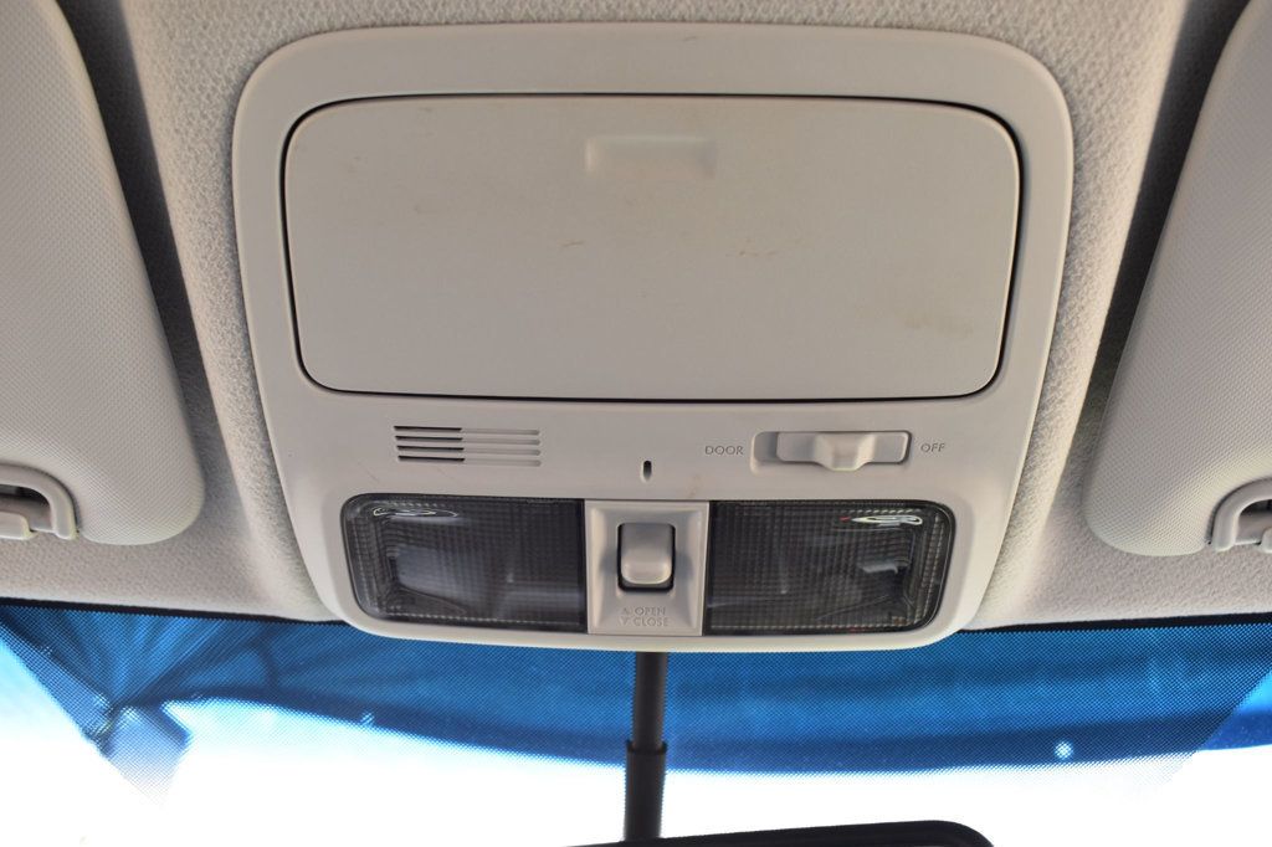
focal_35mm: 33
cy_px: 424
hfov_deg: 57.2
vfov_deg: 39.9
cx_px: 636
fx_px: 1166
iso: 400
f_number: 7.1
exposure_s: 1/30
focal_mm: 22
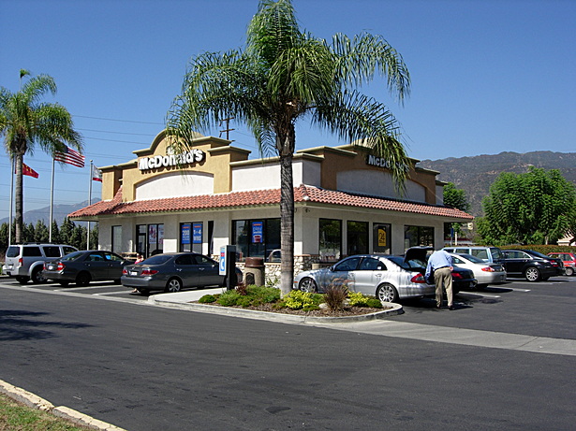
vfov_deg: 37.7
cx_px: 288
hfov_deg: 49.0
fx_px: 632
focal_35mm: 38
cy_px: 216
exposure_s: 1/745
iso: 64
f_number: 4.8
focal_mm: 7.8
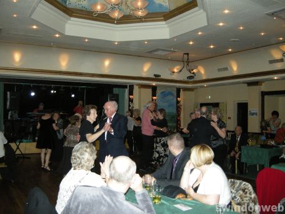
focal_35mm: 35
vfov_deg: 40.7
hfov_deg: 52.6
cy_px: 107
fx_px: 288
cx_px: 142
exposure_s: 1/60
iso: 377
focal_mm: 7.5
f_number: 2.7
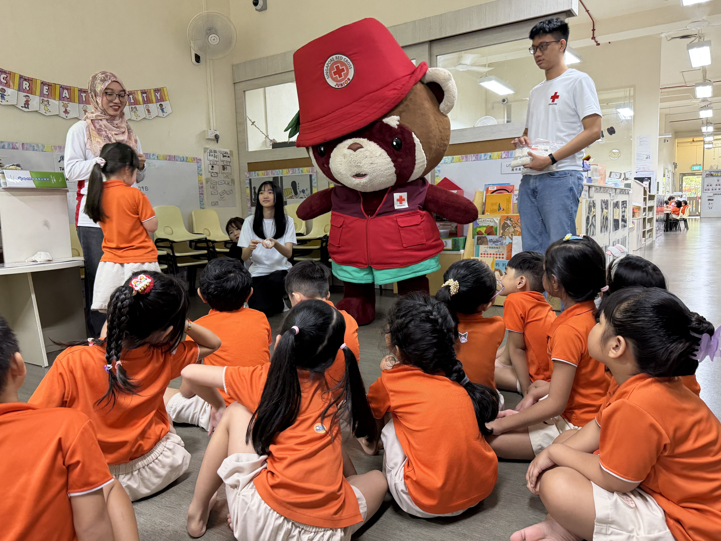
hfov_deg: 69.4
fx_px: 521
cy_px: 263
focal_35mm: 25
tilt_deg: -5.9
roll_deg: +1.8
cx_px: 371
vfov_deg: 54.9
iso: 400
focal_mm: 6.76
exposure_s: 1/50
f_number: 1.78
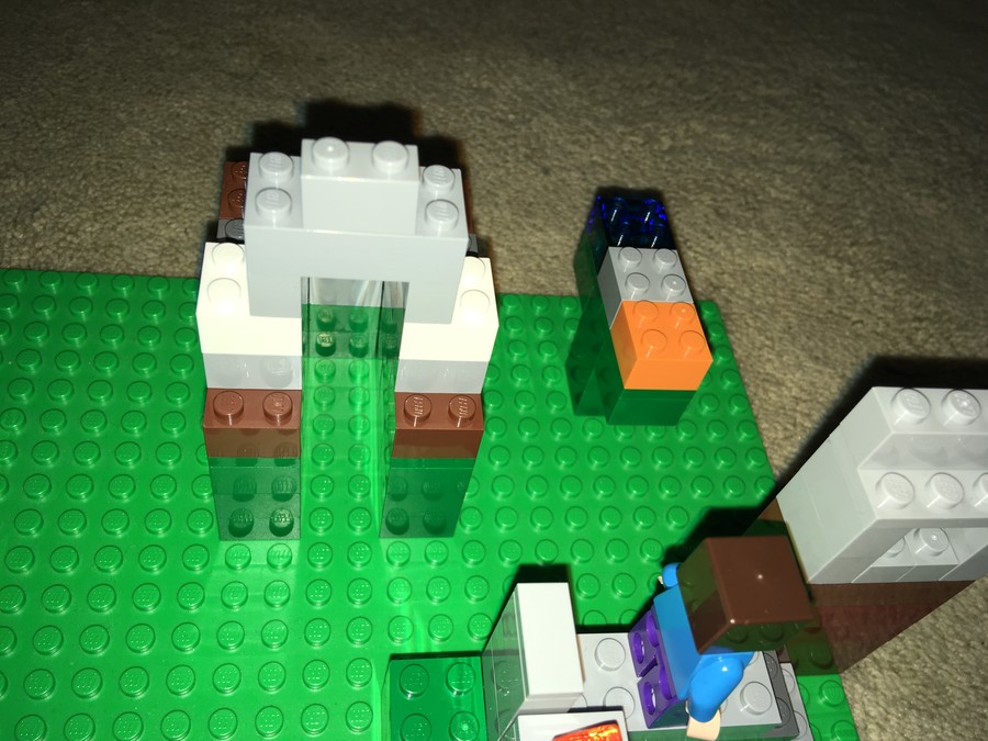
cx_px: 494
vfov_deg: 48.2
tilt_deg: -52.2
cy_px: 370
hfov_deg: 61.7
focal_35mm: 29
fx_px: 828
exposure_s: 1/97
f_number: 2.2
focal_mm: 4.15
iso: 25
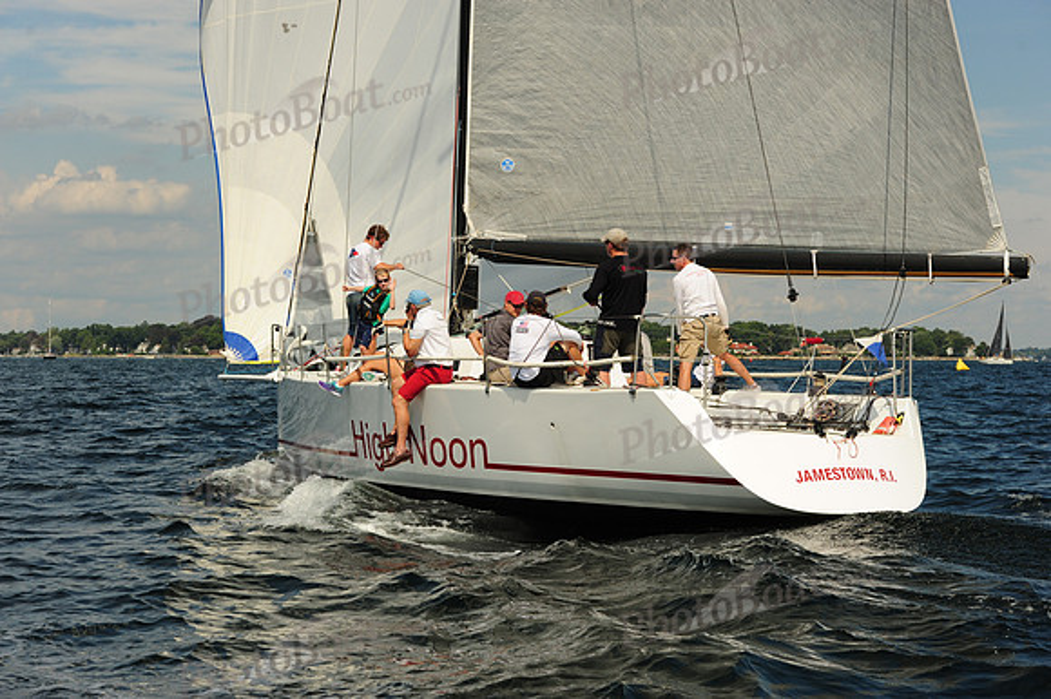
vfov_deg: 19.4
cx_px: 526
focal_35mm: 70
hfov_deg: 28.9
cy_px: 350
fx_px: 2042
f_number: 9
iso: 320
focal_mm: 70
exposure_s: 1/1250
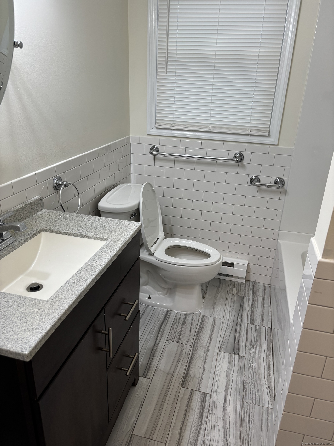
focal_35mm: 26
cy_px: 223
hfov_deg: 53.1
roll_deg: -2.9
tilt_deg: -23.1
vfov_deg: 67.3
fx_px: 334
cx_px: 167
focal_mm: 5.96
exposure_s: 1/120
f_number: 1.6
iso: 125
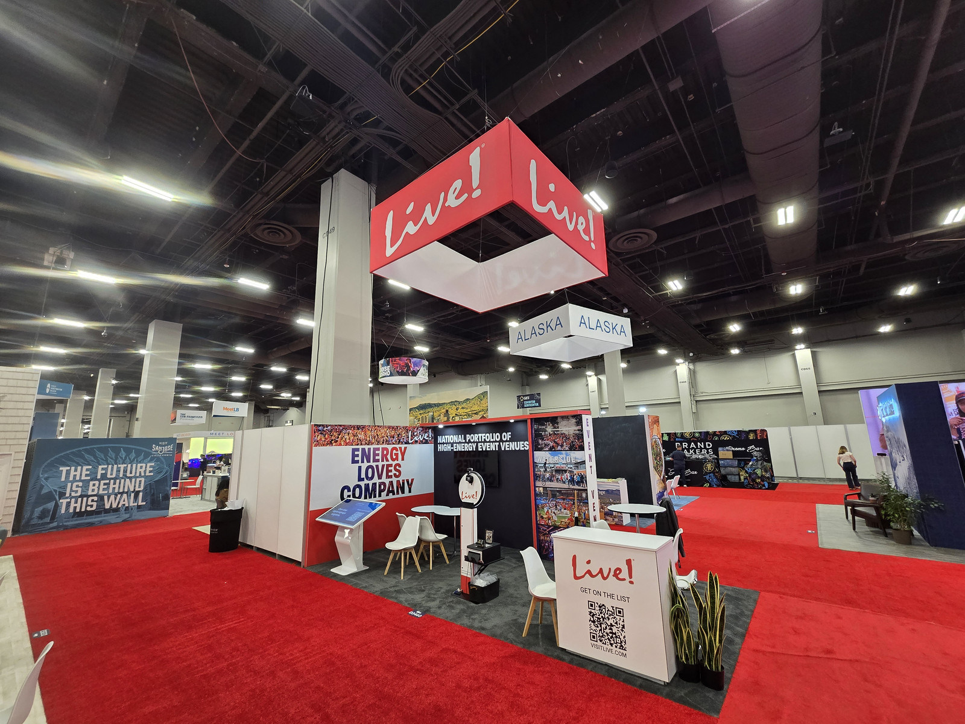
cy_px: 362
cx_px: 482
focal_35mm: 13
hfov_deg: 106.2
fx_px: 362
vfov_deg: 89.9
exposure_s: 1/60
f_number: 2.2
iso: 200
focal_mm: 2.2
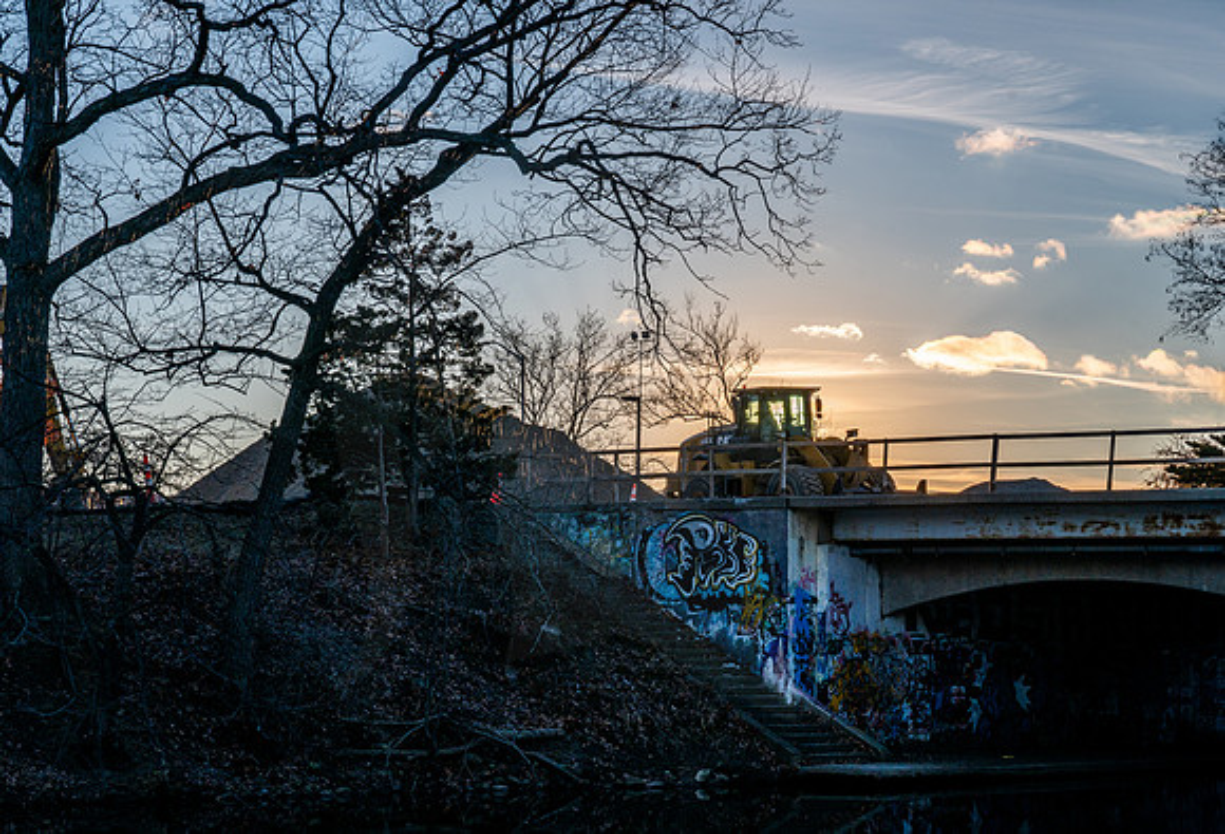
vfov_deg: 17.9
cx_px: 659
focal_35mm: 77
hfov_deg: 26.1
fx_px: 2642
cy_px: 408
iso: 100
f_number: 10
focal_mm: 70
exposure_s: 1/640
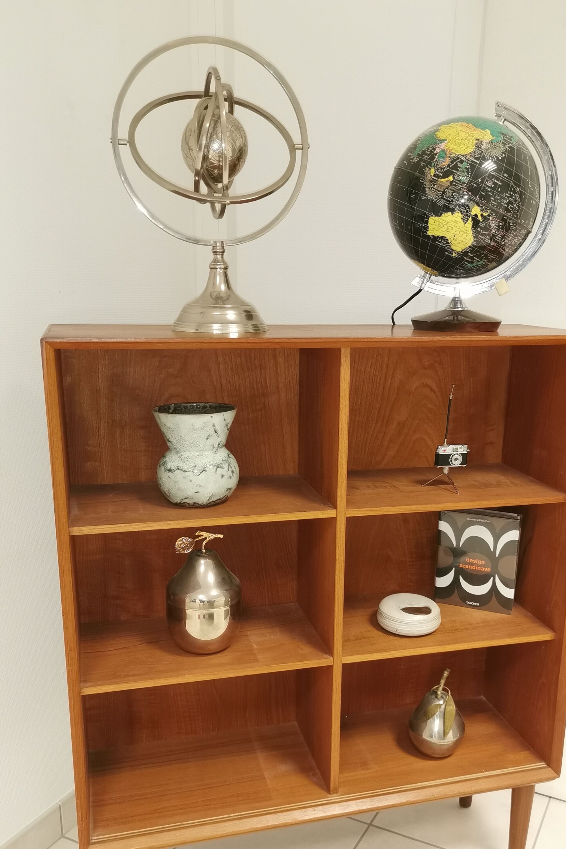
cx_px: 322
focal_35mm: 34
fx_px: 802
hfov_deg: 38.8
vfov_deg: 55.4
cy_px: 505
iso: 320
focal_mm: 5.58
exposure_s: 1/50
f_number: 1.8
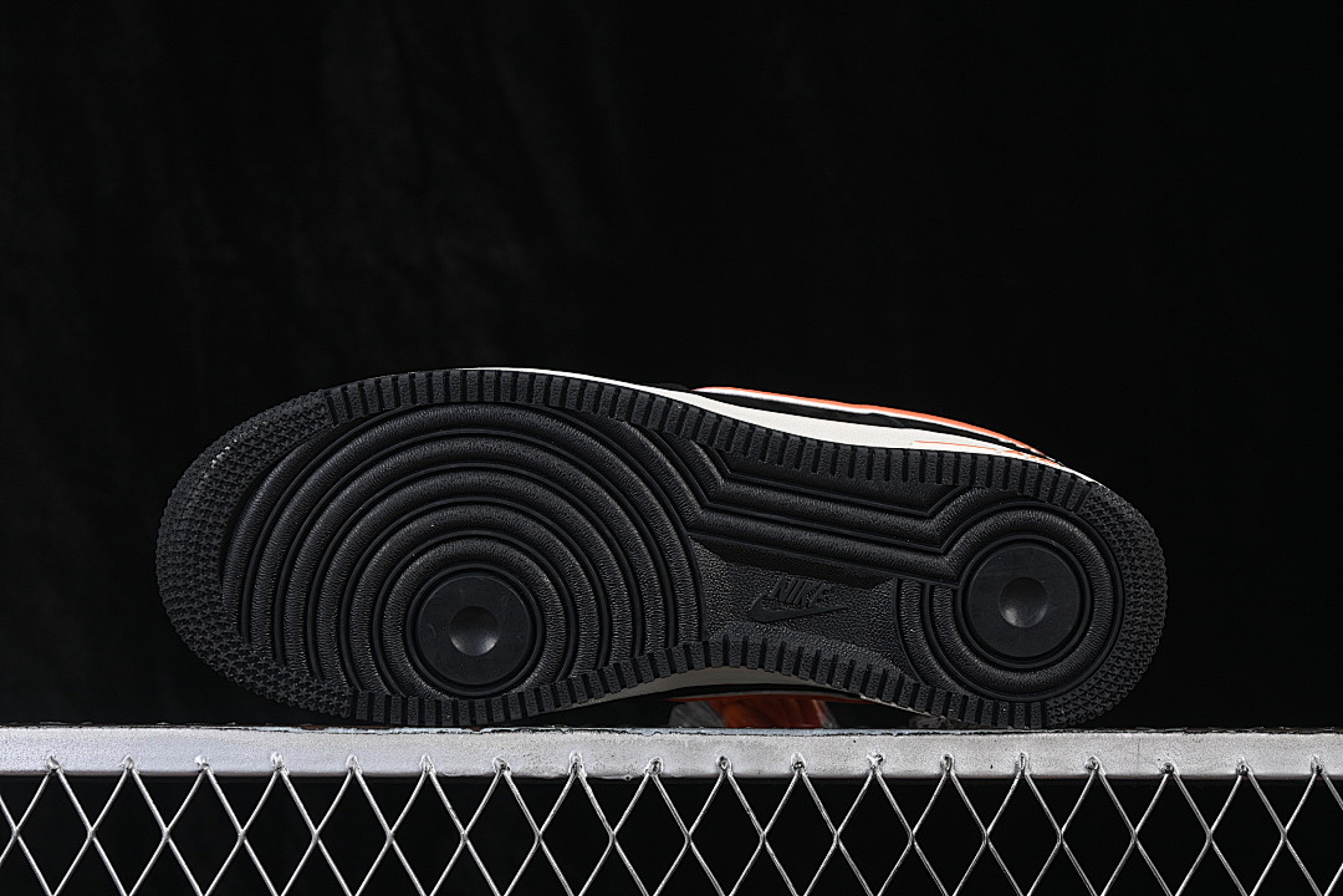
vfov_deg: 18.2
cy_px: 448
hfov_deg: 27.0
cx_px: 672
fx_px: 2798
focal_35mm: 75
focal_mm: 50
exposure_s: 1/60
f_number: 6.3
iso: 160
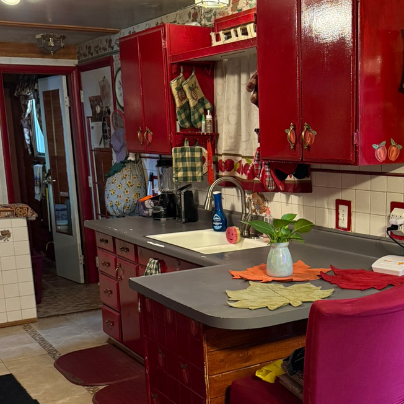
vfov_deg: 33.6
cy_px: 278
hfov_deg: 33.4
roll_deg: +1.0
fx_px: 660
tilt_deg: -10.6
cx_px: 301
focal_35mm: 50
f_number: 1.78
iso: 500
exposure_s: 1/60
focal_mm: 6.76
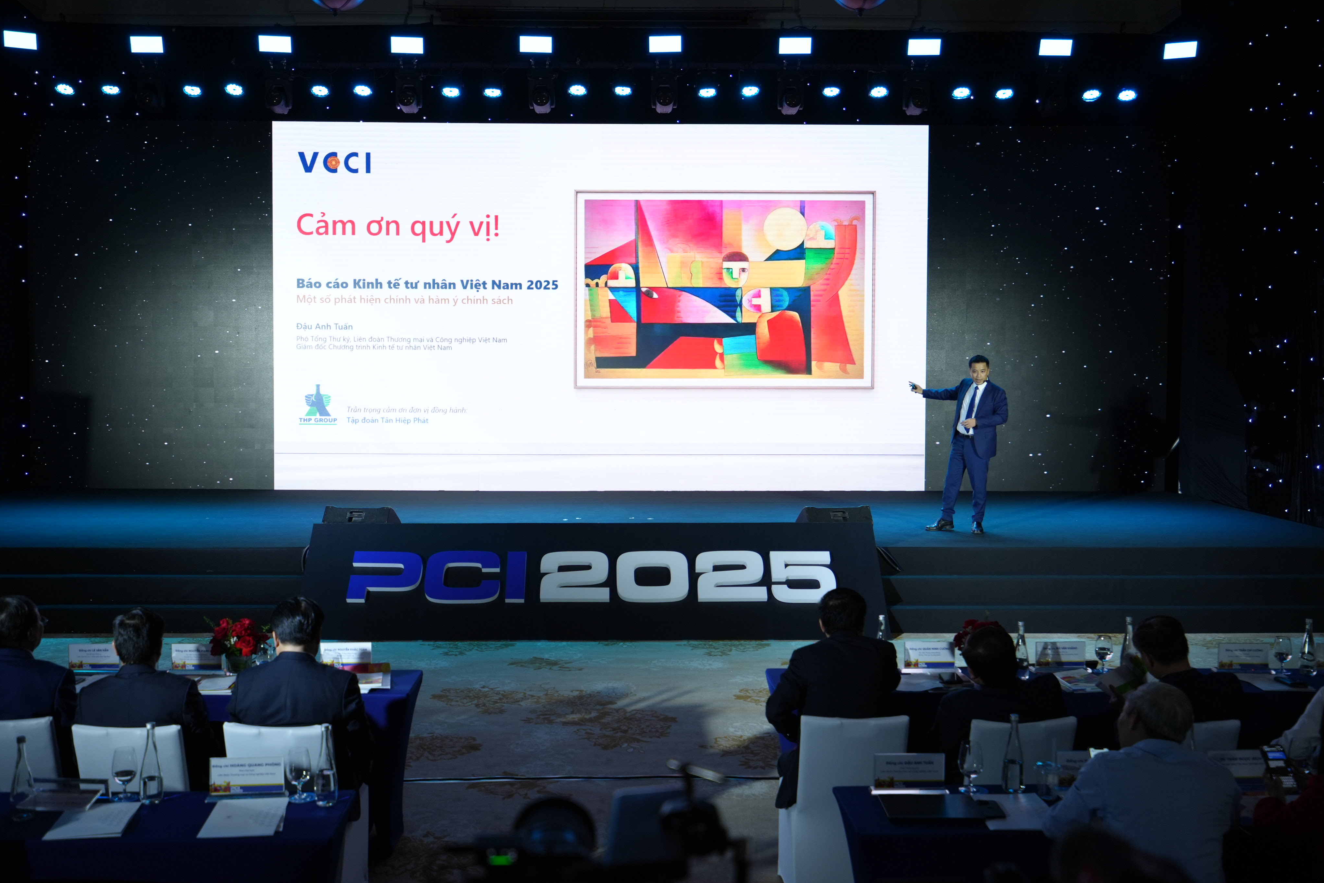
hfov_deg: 55.8
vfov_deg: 38.9
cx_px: 624
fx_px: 1250
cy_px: 405
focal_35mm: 34
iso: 640
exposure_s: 1/125
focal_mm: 30
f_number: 2.8
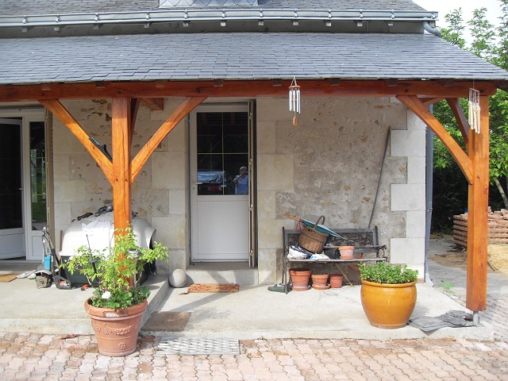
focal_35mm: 34
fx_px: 499
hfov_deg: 54.0
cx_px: 254
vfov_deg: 41.8
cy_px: 190
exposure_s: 1/60
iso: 80
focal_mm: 6.3
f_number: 7
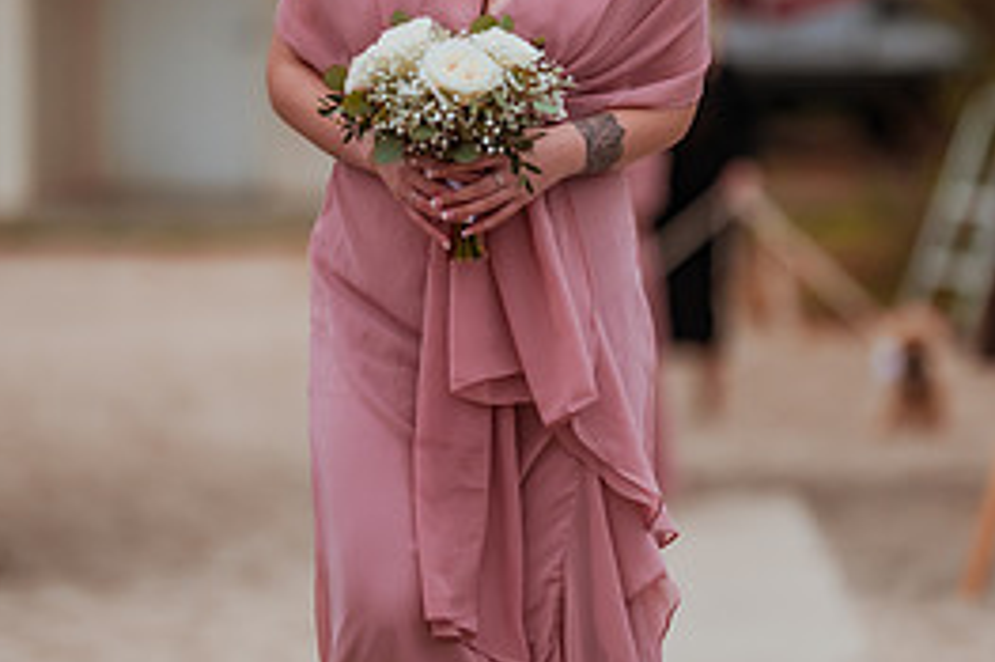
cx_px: 475
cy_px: 310
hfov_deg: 8.9
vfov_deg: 5.9
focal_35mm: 231
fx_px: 6380
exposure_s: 1/3200
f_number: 1.8
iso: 500
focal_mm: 135
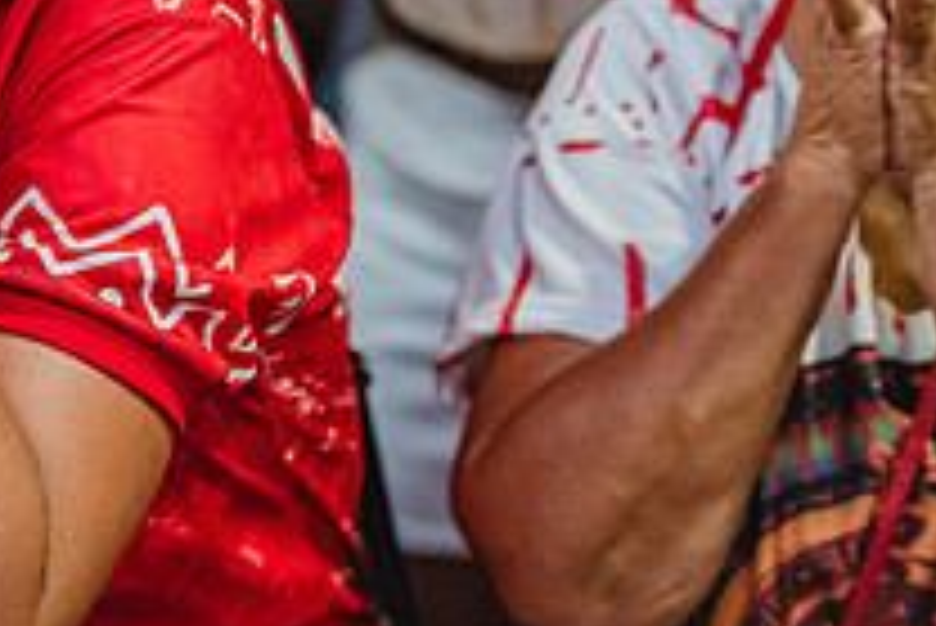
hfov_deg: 9.6
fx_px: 5438
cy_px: 68
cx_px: -310
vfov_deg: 6.6
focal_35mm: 209
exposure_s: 1/1000
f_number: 1.6
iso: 2000
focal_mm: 50
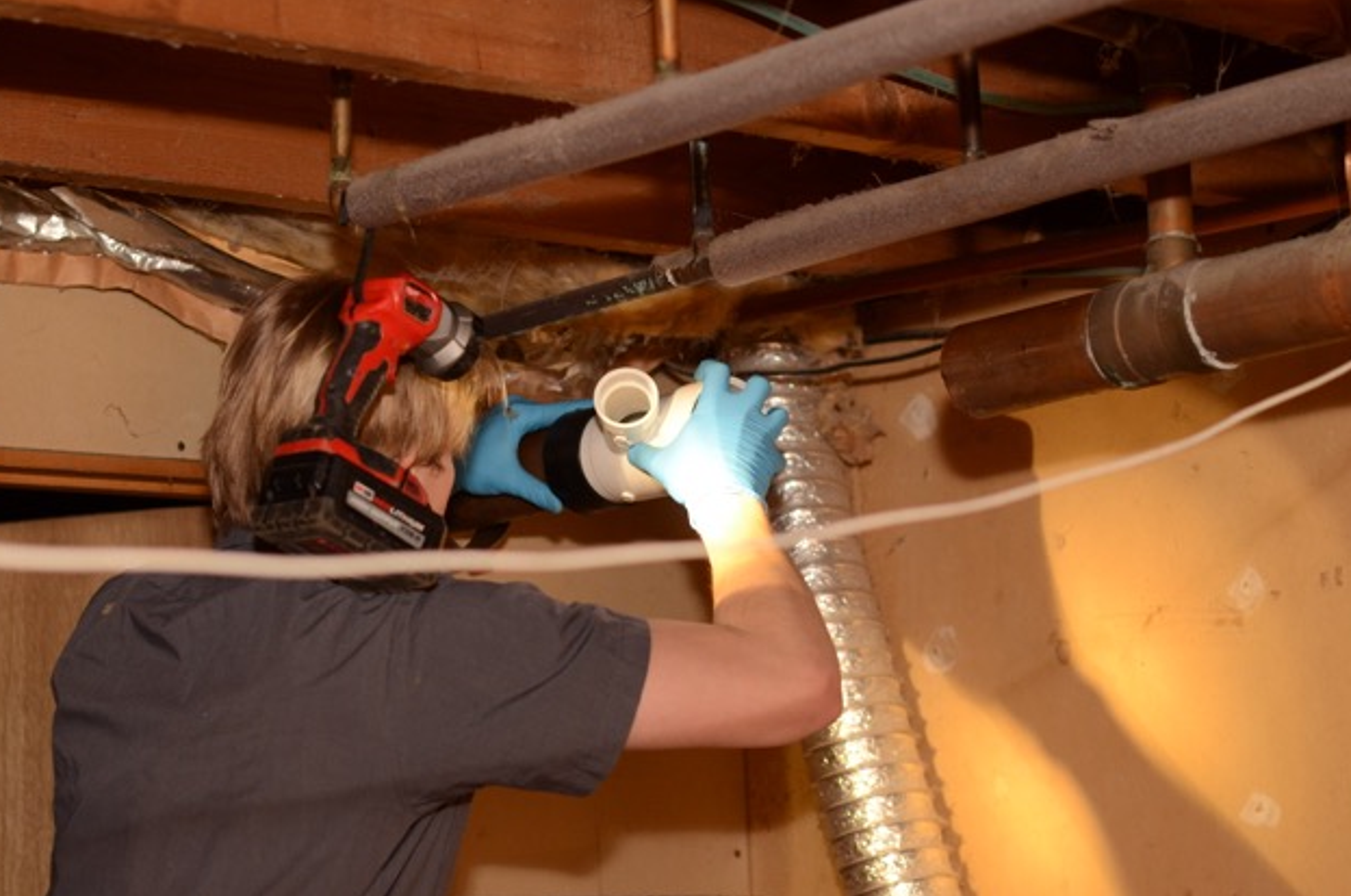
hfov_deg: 26.4
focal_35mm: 77
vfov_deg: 17.6
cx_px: 664
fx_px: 2884
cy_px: 443
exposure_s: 1/200
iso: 800
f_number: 2.8
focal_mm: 50
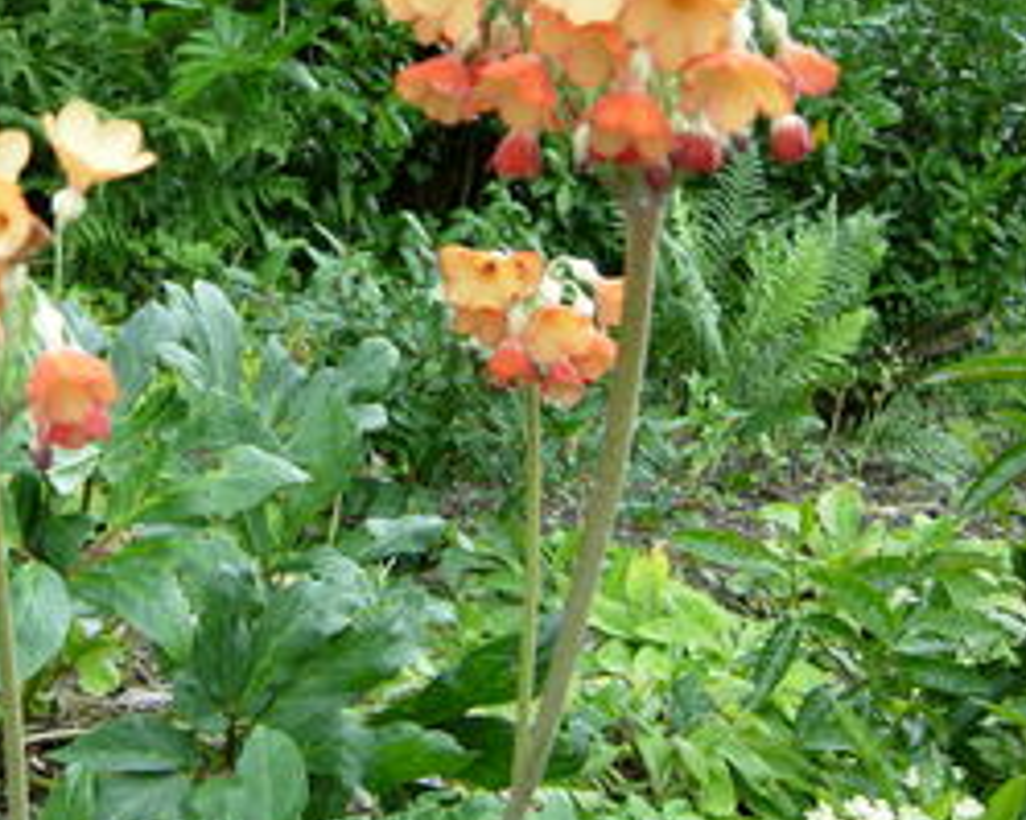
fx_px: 1882
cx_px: 260
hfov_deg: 30.0
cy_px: 239
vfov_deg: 24.4
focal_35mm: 62
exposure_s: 1/71.8
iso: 50
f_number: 3
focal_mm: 7.5
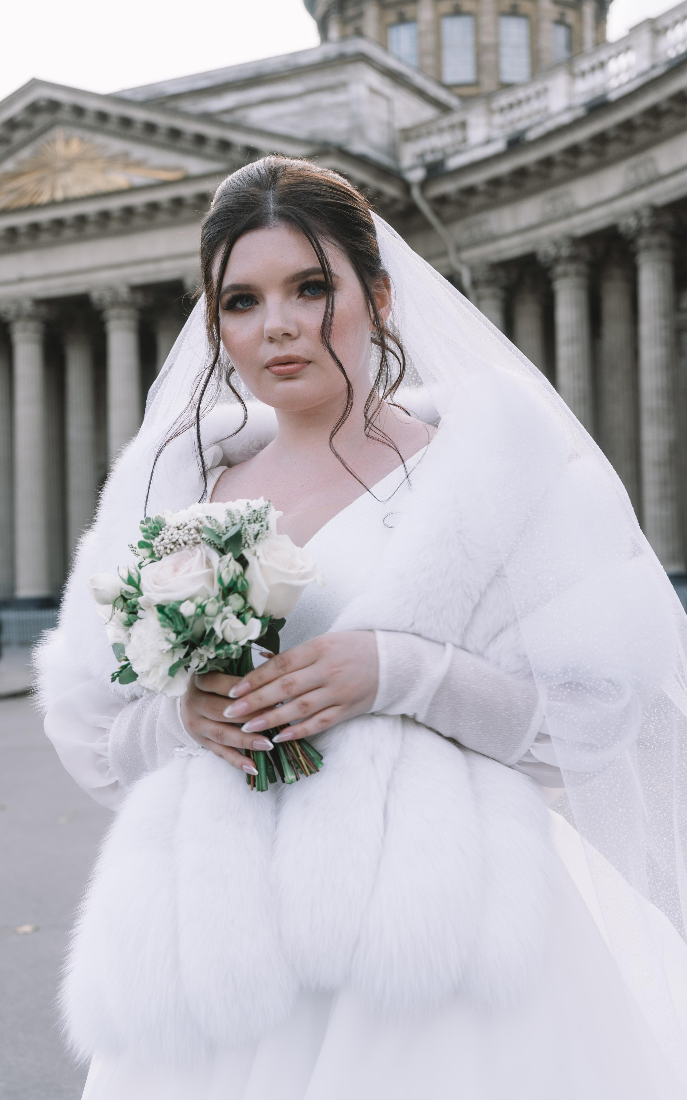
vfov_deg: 40.3
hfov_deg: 25.8
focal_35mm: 50
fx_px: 1498
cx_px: 364
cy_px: 550
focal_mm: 49
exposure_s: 1/160
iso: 100
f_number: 5.6
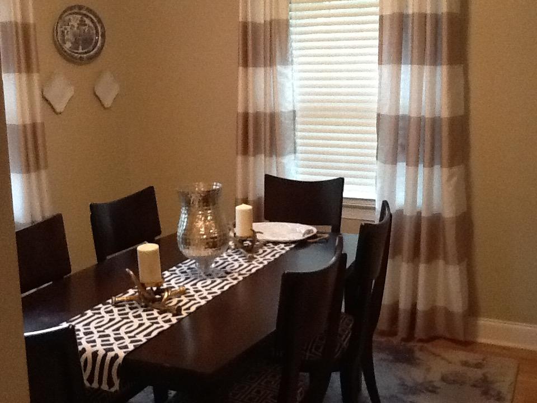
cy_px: 202
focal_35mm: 44
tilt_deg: -13.0
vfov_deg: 32.9
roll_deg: +1.4
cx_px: 268
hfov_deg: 42.9
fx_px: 683
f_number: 2.4
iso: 400
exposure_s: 1/30
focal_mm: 2.03
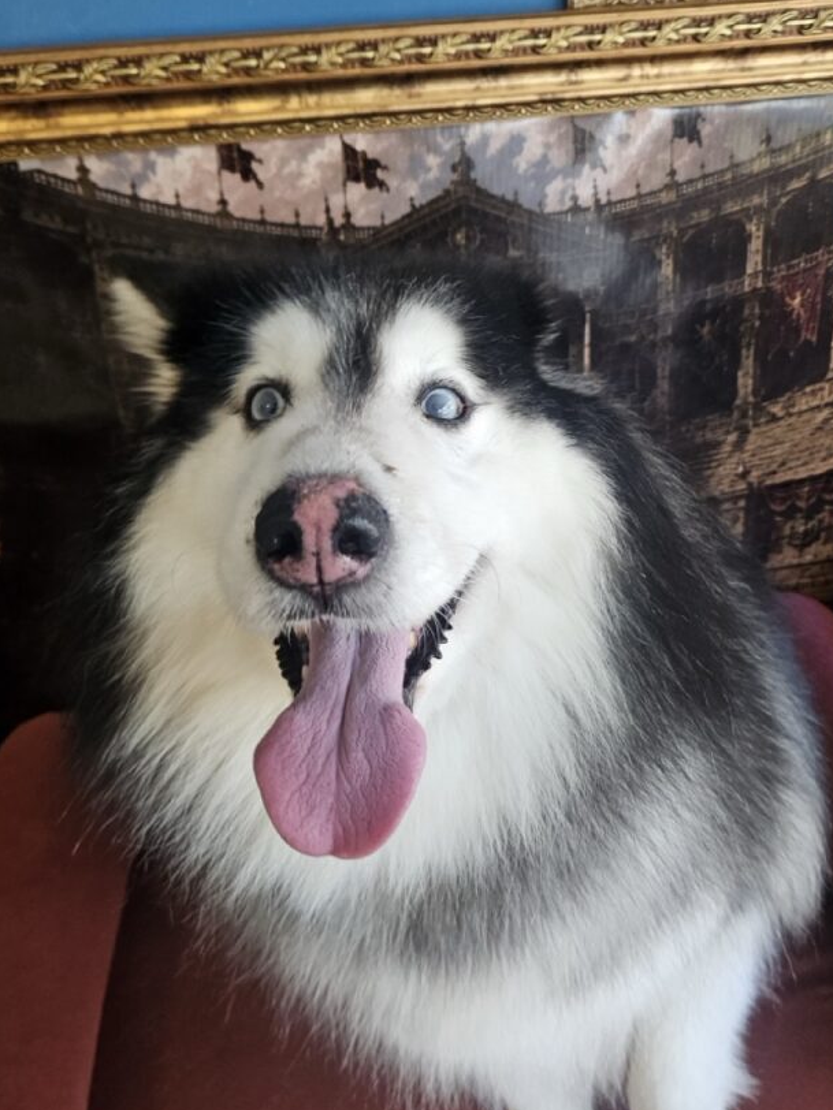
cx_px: 476
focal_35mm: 29
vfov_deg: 61.6
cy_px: 539
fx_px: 930
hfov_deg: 48.1
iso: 160
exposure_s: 1/149
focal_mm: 5.4
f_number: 1.8
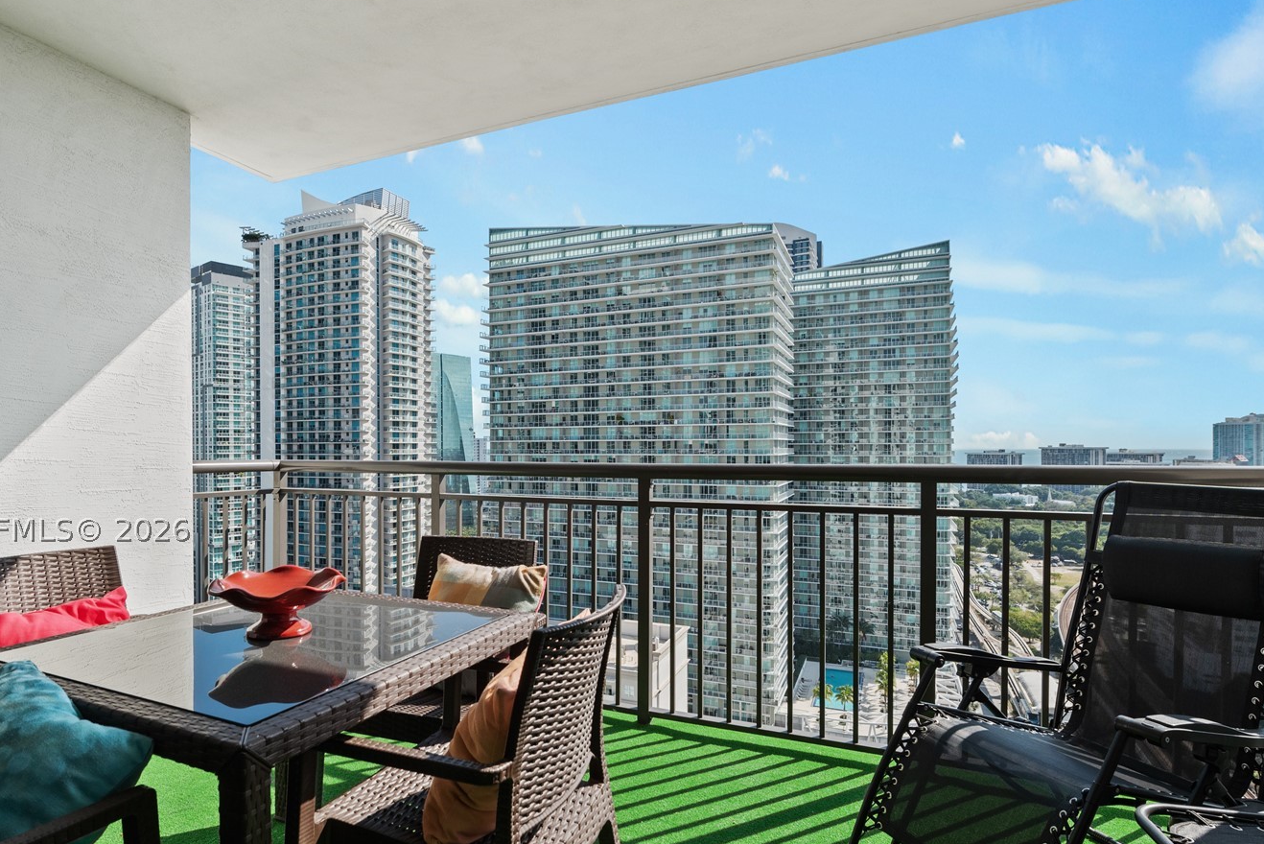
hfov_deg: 89.7
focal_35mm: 18
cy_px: 528
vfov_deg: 66.4
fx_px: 632
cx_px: 565
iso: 200
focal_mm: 14
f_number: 8
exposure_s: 1/500
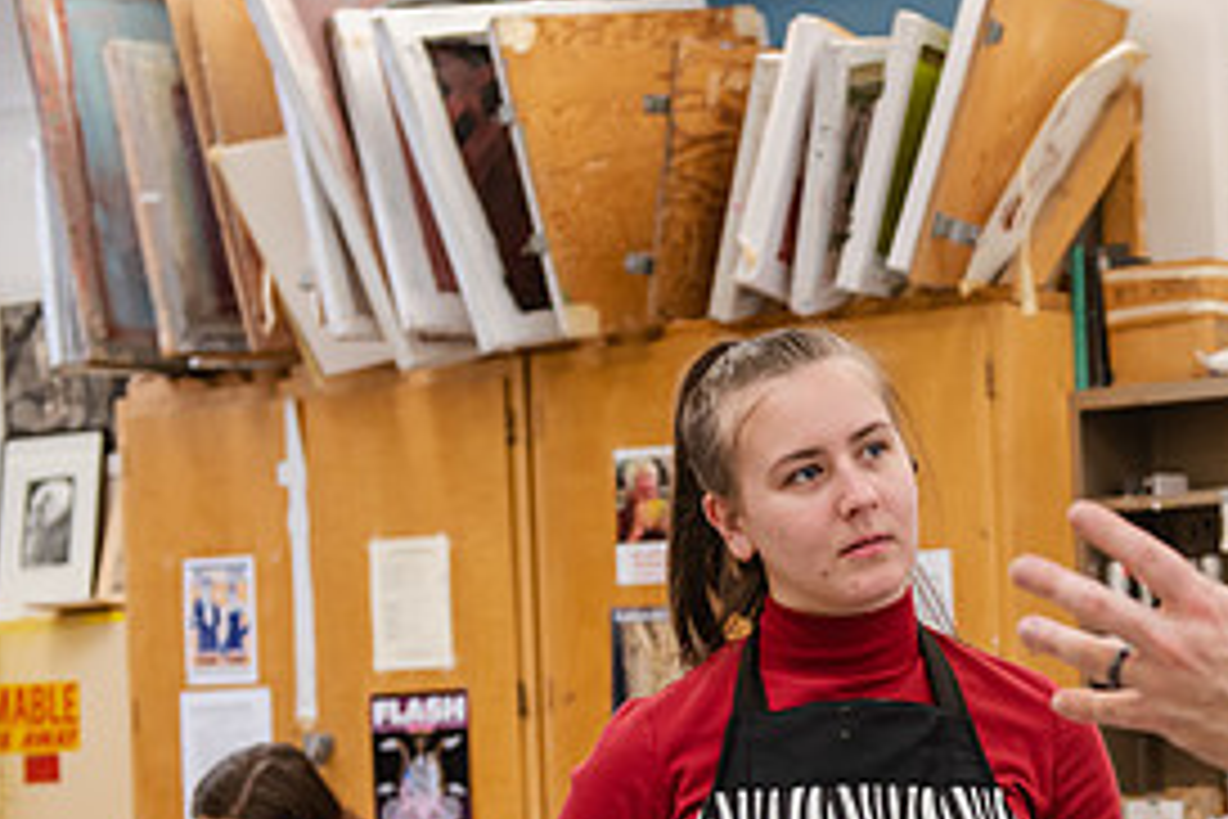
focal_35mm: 102
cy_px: 641
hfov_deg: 19.4
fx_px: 3479
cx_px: 1232
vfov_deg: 13.4
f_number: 3.5
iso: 640
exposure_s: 1/200
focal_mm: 48
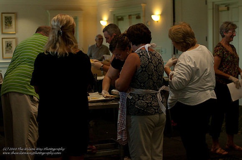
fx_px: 503
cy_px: 80
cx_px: 121
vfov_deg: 18.1
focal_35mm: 75
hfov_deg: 27.0
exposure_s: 1/180
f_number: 2.8
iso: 800
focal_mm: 50
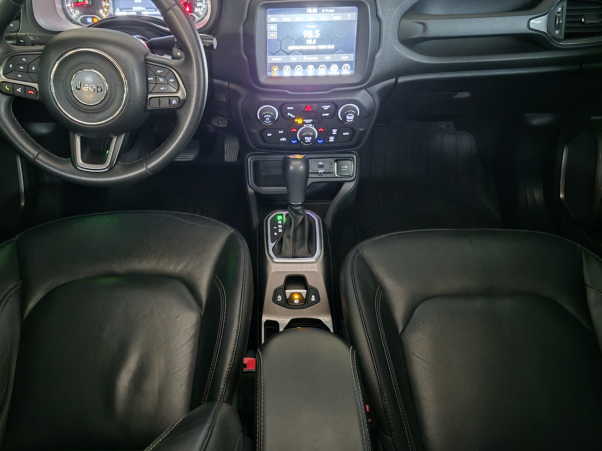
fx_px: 504
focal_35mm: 29
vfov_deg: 47.9
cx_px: 253
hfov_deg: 61.3
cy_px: 181
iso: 3200
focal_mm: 5.4
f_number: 1.8
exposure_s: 1/7.68
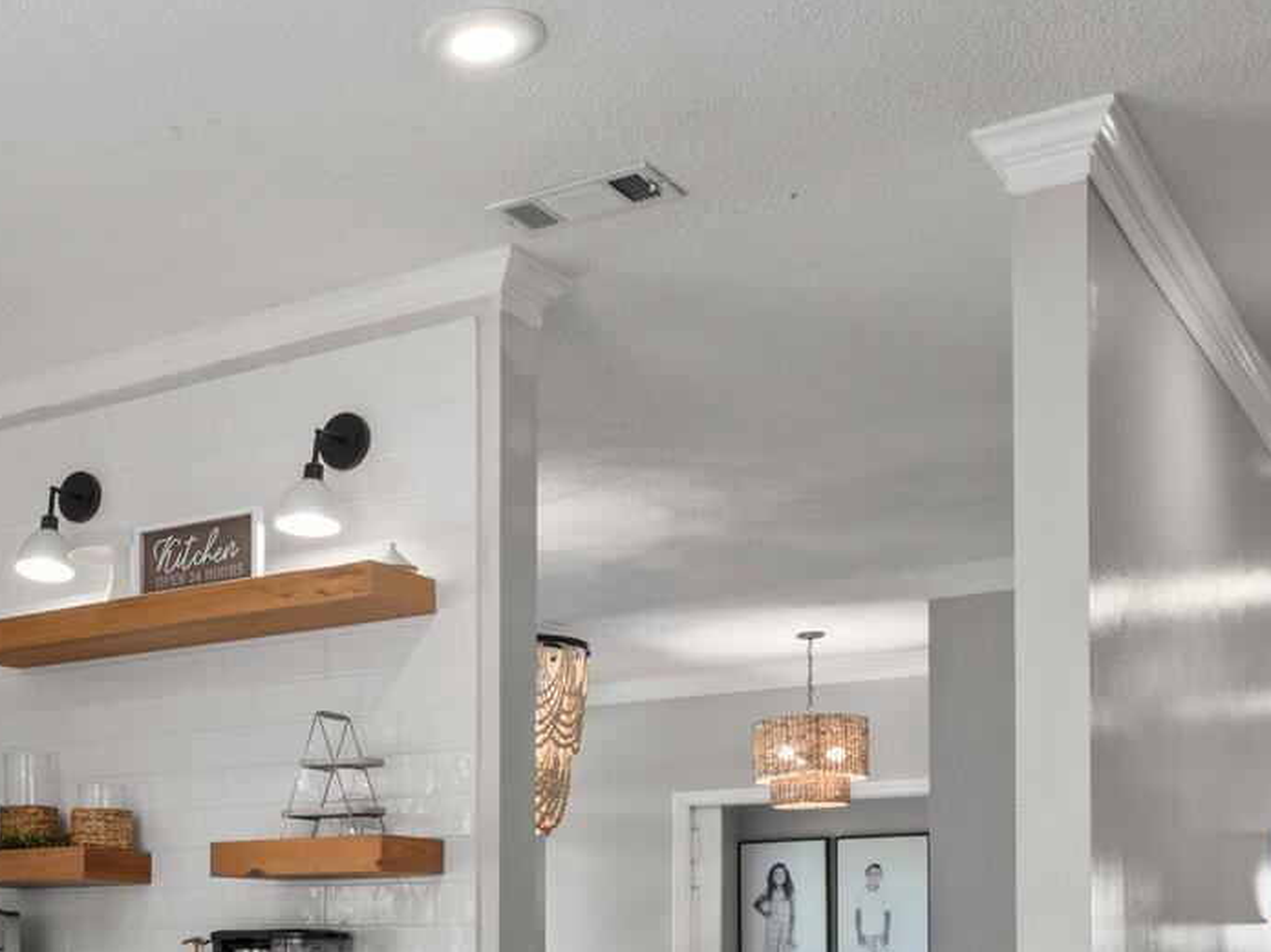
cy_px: 978
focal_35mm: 51
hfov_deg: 35.5
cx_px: 148
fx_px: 1872
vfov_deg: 26.8
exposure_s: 1/2.5
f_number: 9
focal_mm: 18
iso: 500
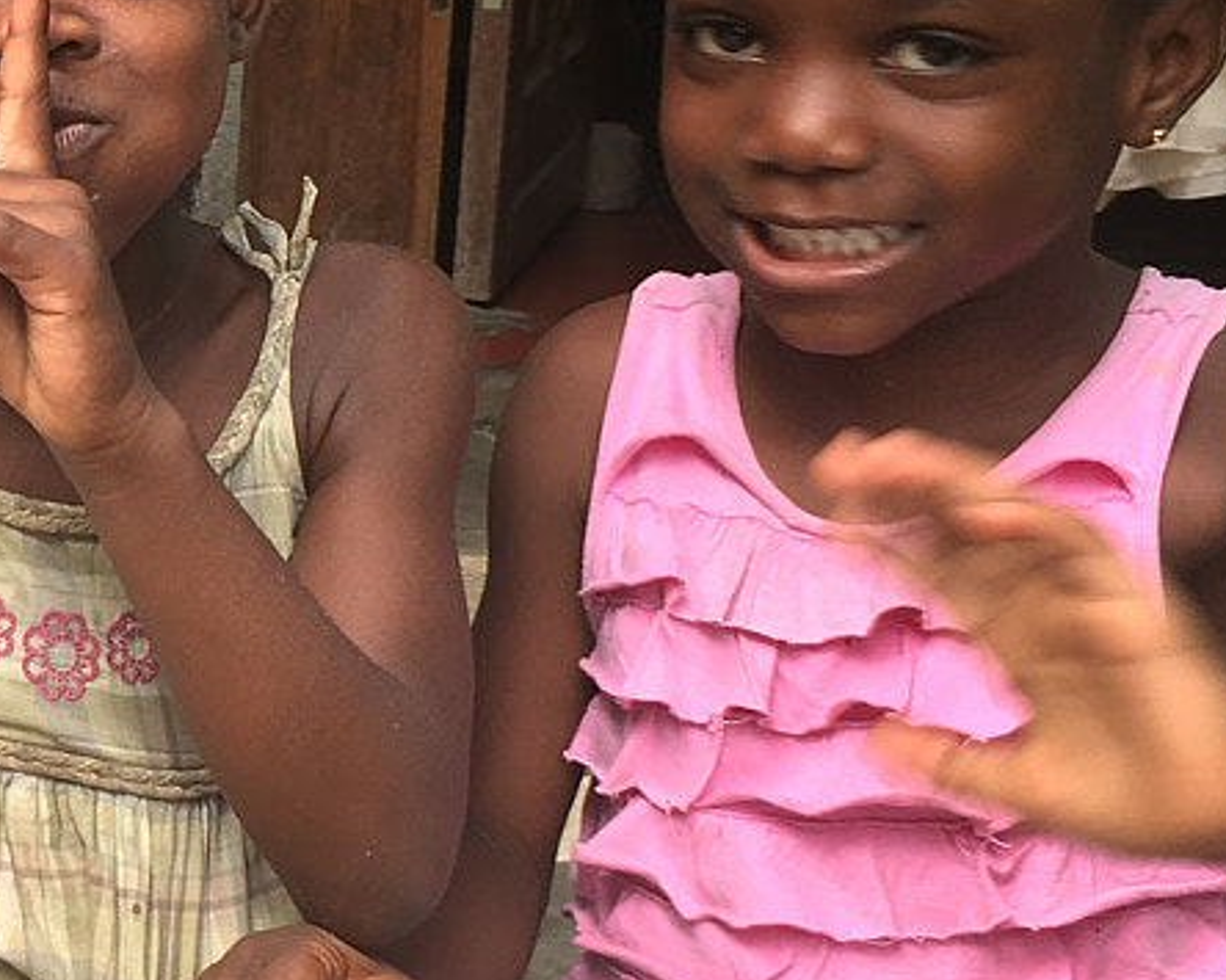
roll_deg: -0.8
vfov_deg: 15.1
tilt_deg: -11.0
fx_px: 3700
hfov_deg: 18.1
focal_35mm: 102
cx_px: -149
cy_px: 483
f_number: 2.2
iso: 25
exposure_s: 1/116
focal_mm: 4.15
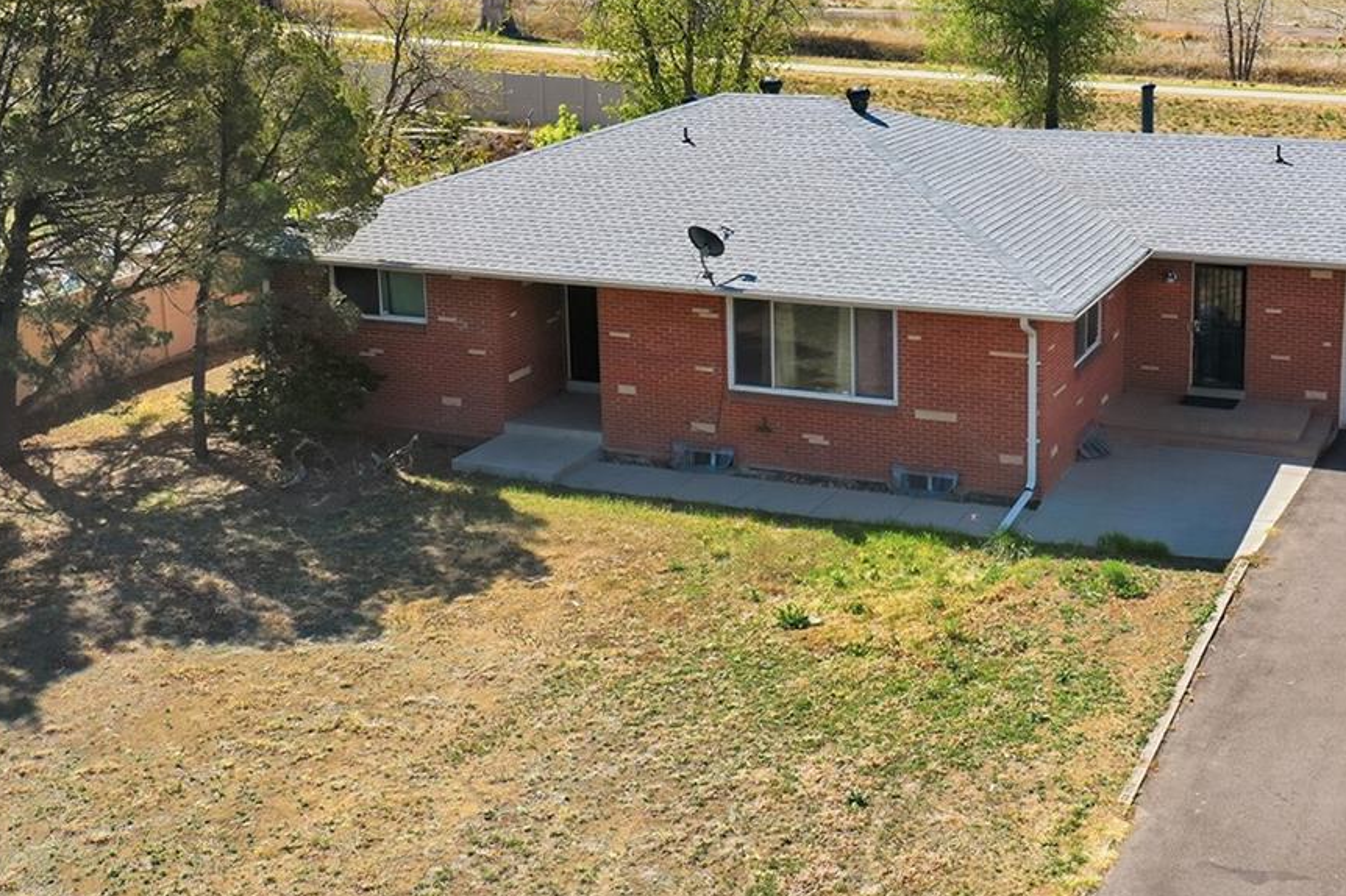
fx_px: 1943
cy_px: 264
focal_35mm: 52
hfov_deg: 37.6
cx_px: 934
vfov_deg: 25.8
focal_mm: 10.3
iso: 100
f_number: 5.6
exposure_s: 1/400
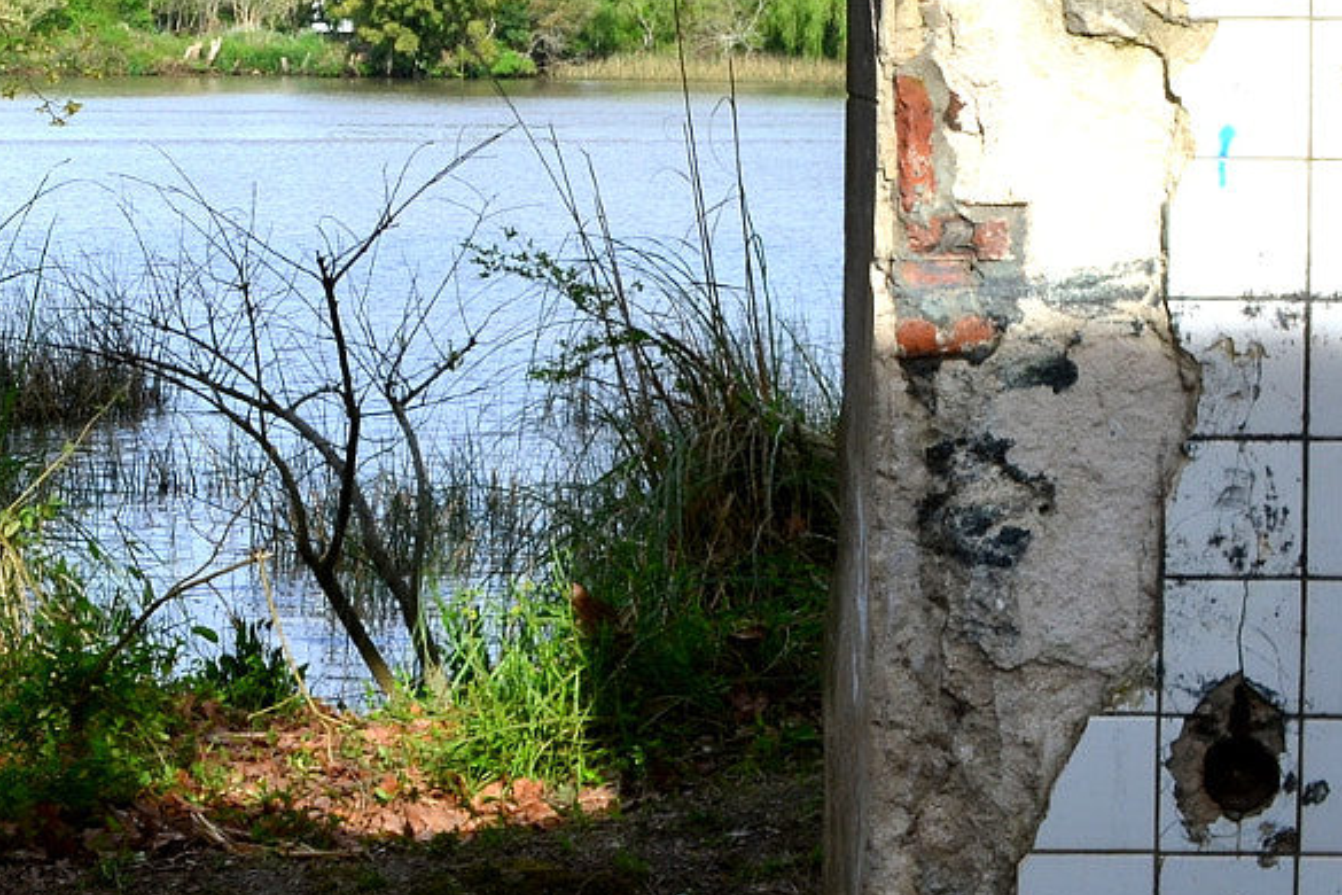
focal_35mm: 90
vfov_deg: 15.0
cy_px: 104
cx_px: 44
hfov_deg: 21.9
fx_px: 3355
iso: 100
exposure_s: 1/30
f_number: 16
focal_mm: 22
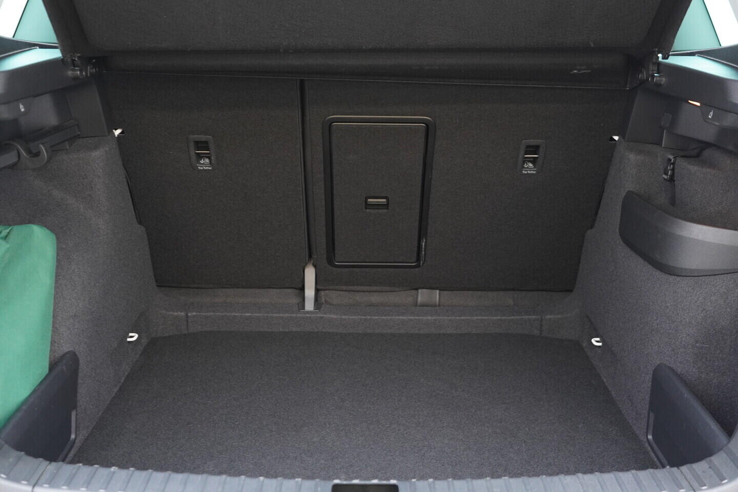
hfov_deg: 53.1
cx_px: 369
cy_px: 246
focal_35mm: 36
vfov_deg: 36.9
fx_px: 738
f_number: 2.8
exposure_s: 1/40
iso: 800
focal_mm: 24
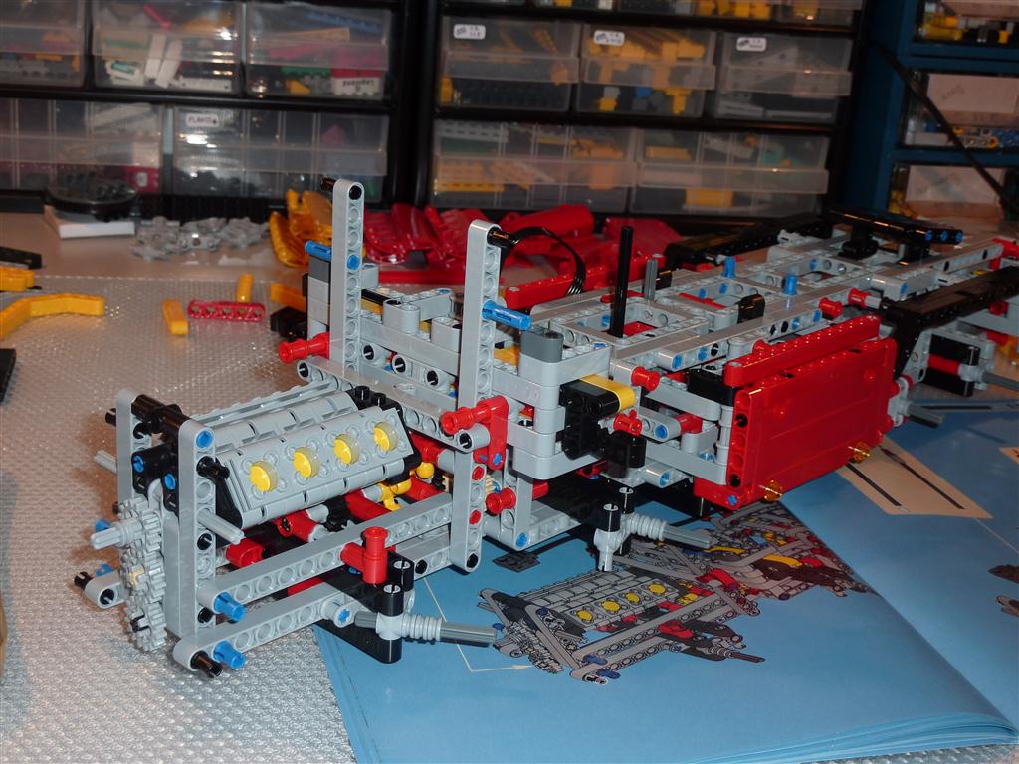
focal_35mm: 48
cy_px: 382
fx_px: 1413
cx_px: 510
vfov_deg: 30.3
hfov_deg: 39.7
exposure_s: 1/30
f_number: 3.8
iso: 100
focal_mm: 7.9
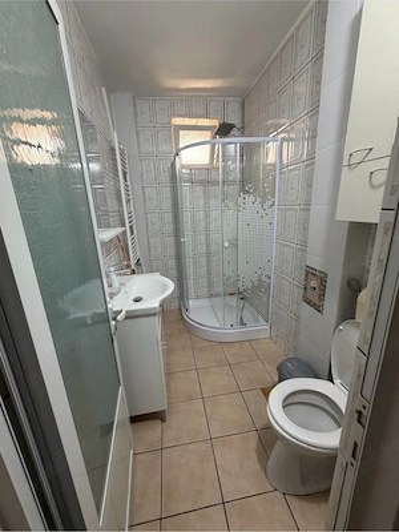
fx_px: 215
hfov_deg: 85.7
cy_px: 266
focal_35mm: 14
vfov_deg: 102.1
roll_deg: +1.9
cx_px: 200
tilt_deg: -16.3
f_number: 2.2
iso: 160
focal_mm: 2.22
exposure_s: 1/50
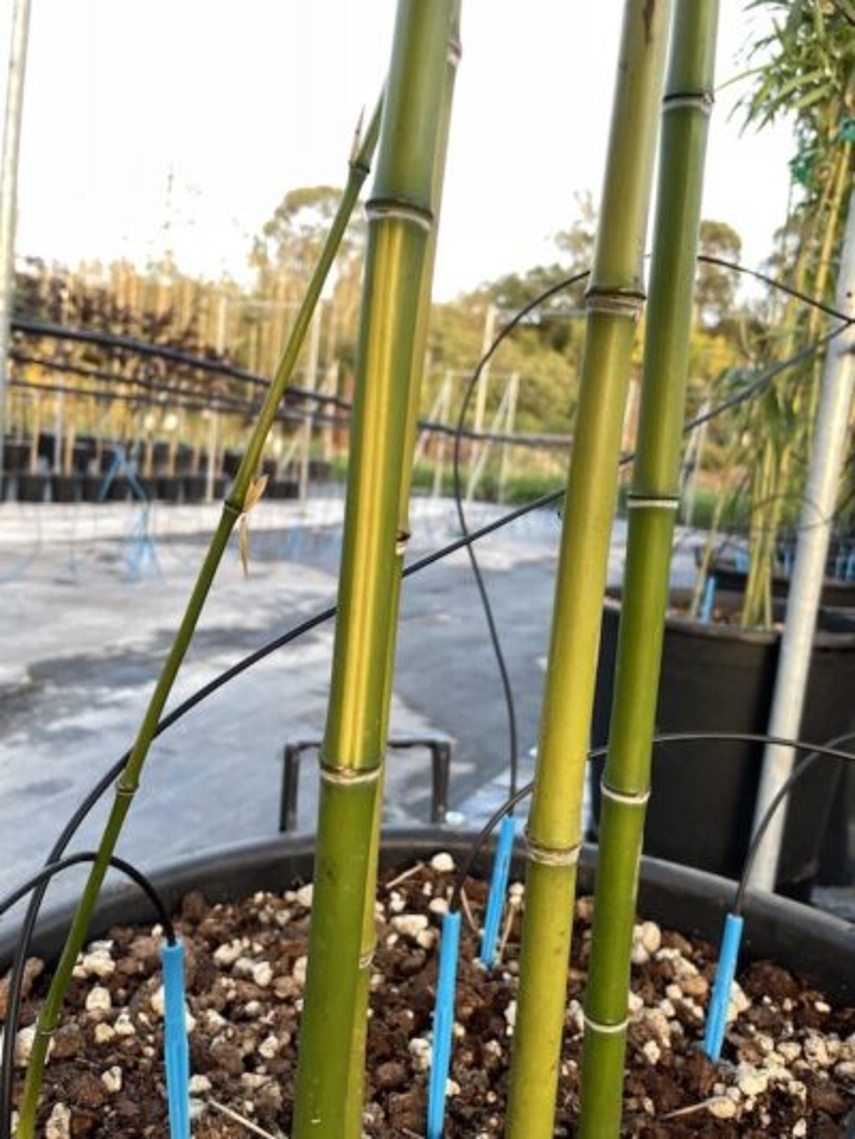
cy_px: 570
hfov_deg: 53.1
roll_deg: -4.8
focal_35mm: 26
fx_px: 856
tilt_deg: -6.5
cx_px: 428
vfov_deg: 67.3
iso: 32
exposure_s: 1/121
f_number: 1.6
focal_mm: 4.2
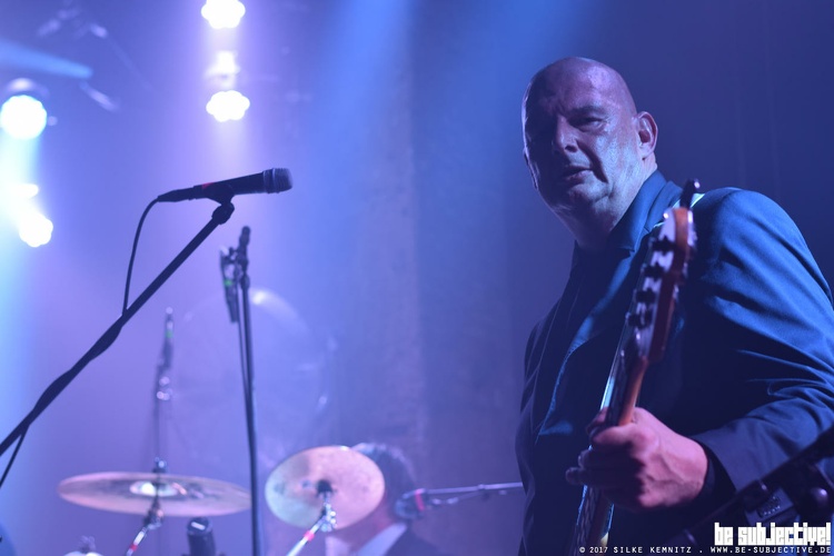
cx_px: 417
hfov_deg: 27.0
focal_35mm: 75
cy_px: 278
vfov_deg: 18.2
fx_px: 1737
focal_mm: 50
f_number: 3.2
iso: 320
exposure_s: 1/100
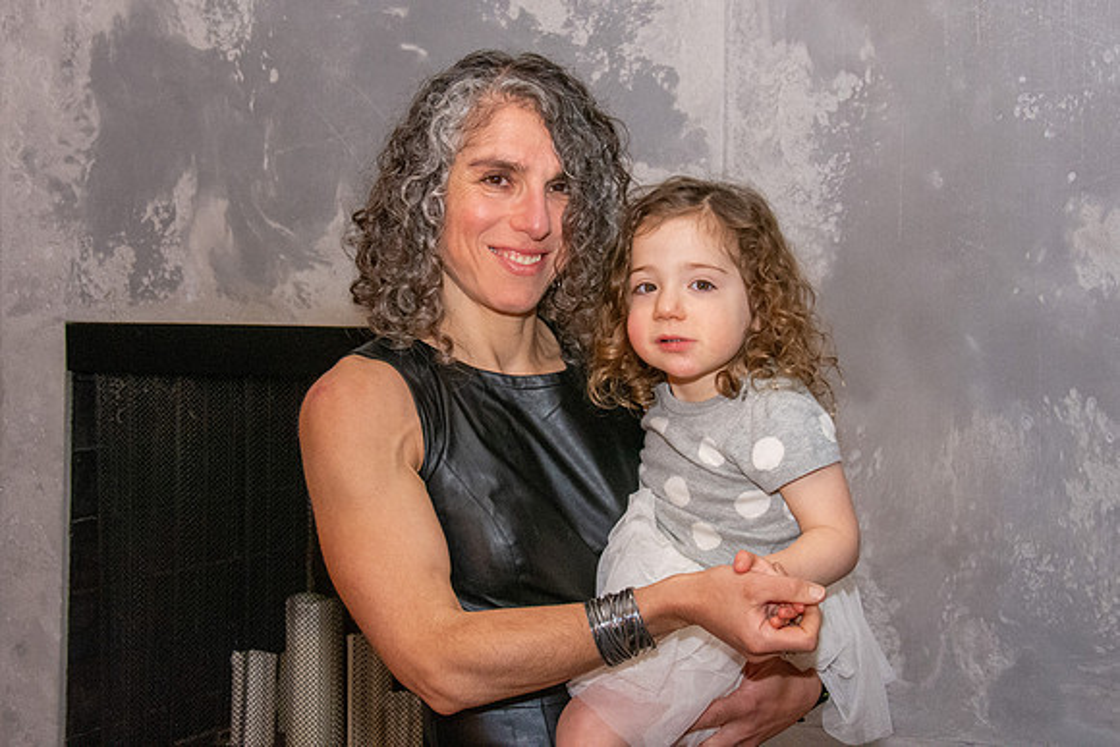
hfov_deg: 27.5
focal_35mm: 74
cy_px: 330
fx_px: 2291
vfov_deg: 18.5
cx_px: 556
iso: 5000
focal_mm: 44
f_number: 11
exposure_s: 1/100
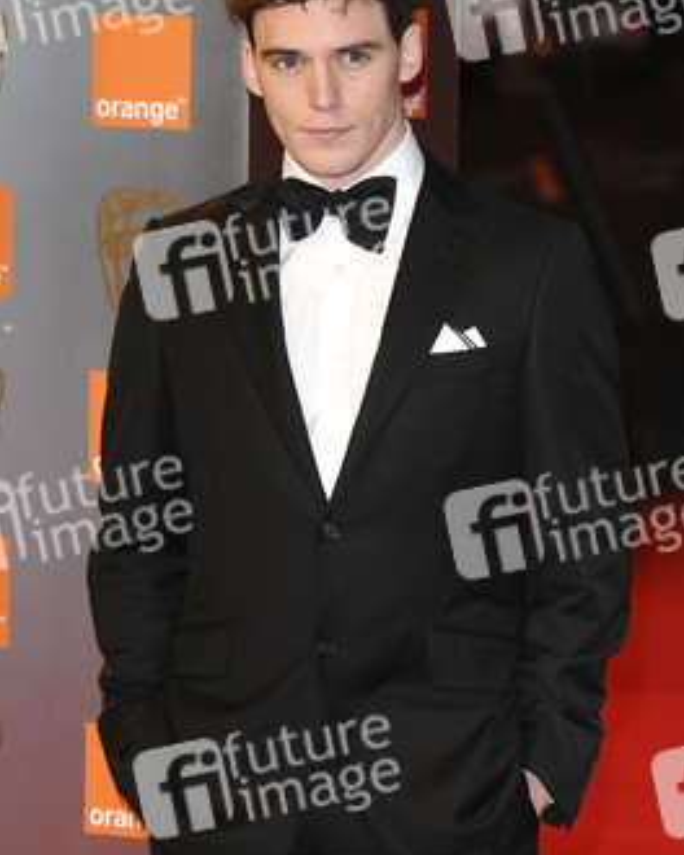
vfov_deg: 9.4
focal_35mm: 205
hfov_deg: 7.5
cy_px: 389
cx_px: 343
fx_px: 5187
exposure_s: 1/160
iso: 400
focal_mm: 120
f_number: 4.5
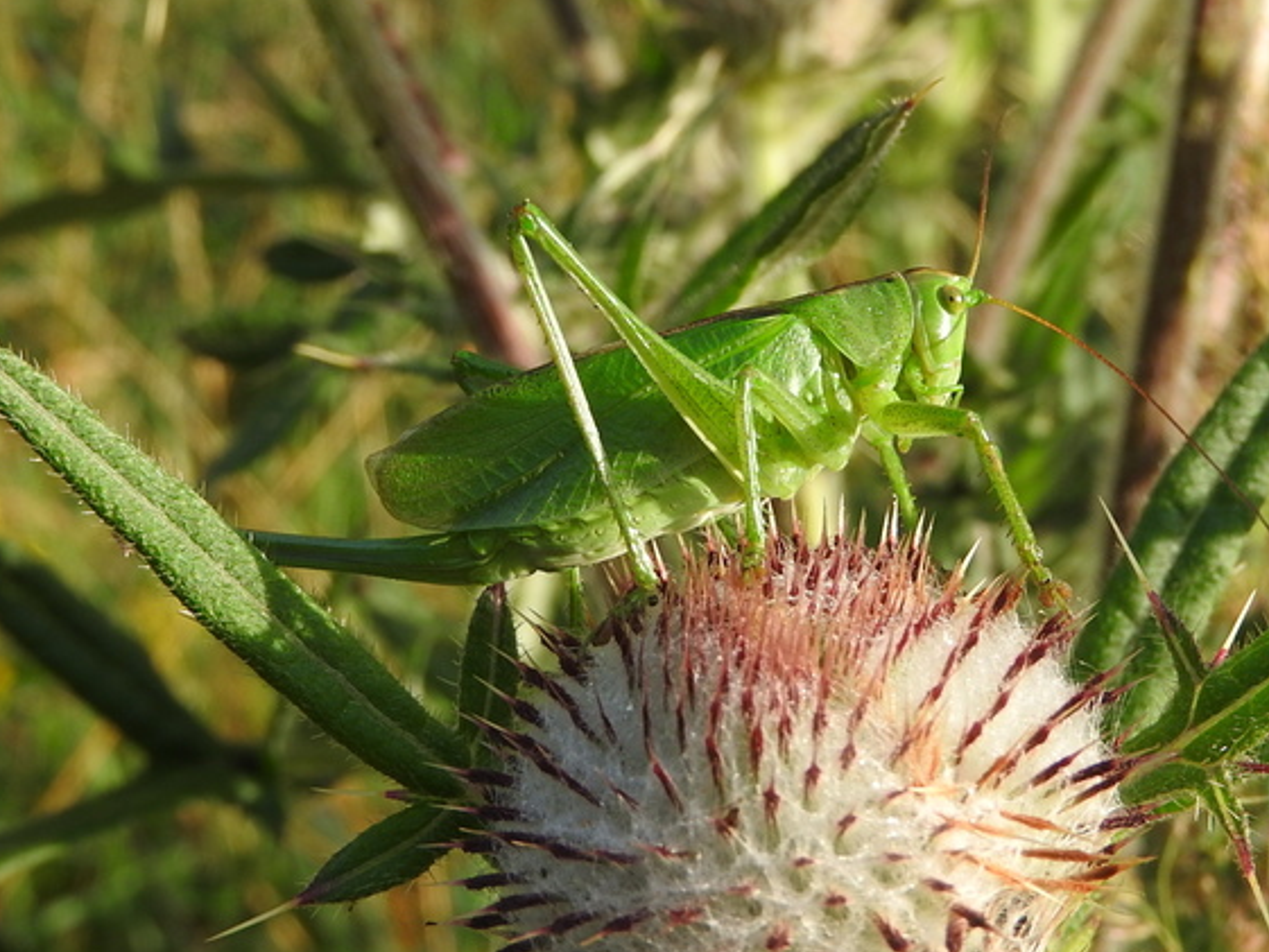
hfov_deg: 25.6
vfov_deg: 19.4
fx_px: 2787
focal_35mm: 76
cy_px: 403
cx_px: 677
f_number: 4
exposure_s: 1/320
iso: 100
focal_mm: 9
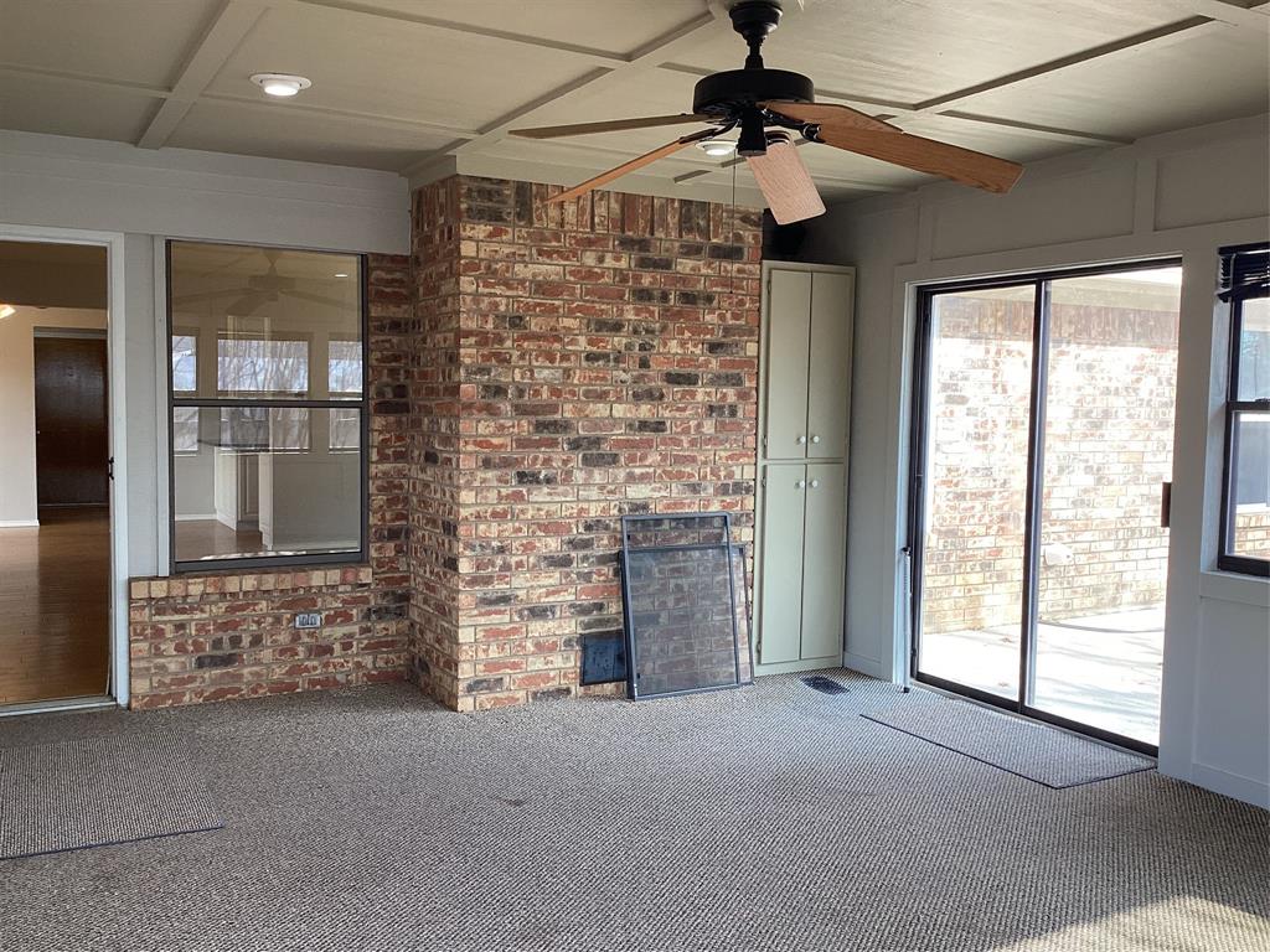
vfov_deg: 45.4
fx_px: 1137
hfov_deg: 58.4
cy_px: 476
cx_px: 635
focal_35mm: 31
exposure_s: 1/120
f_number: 2.4
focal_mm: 3.3
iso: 64
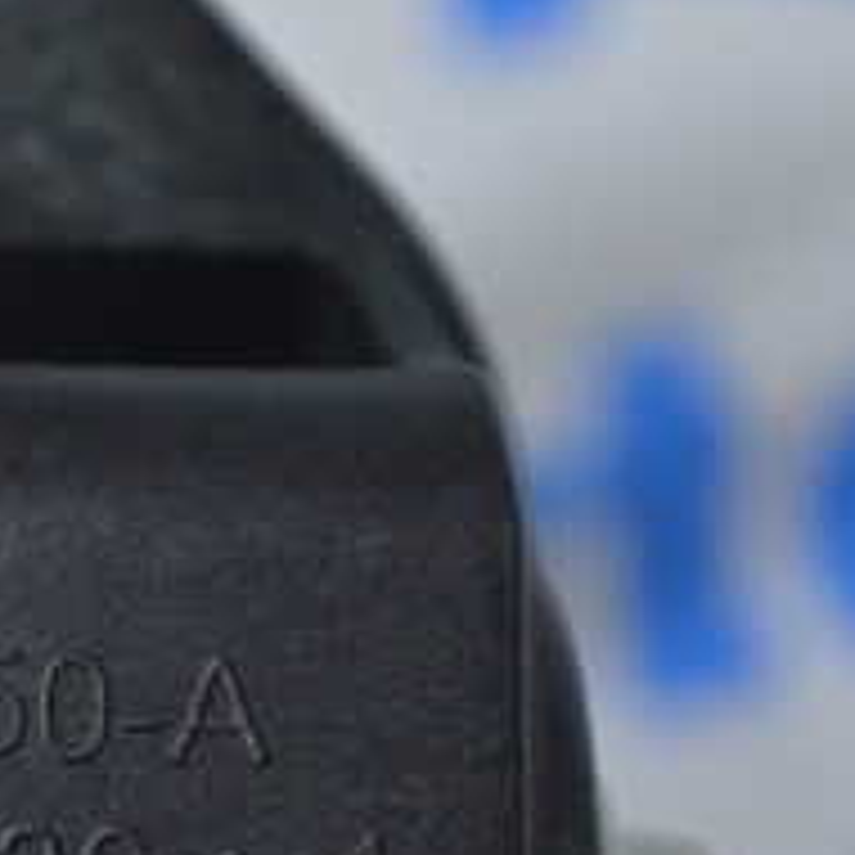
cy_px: 830
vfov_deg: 7.4
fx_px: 6579
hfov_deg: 7.3
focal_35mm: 235
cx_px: -472
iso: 400
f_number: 5.6
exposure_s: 1/50
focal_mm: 55
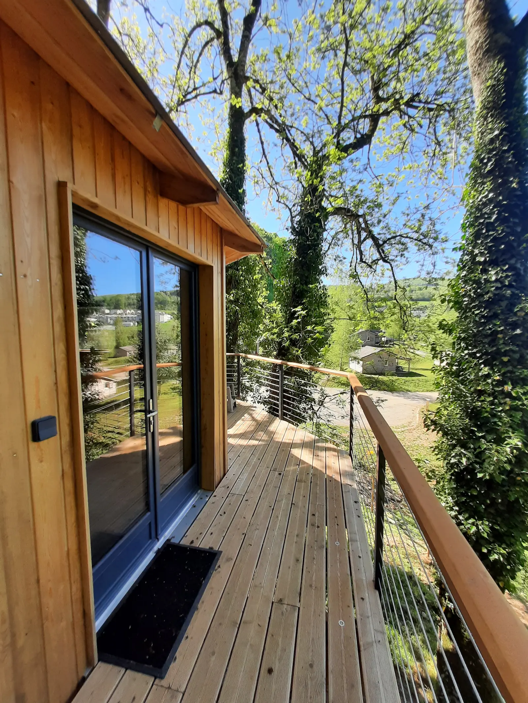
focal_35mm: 13
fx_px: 264
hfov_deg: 89.9
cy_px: 352
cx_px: 264
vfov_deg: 106.2
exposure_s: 1/293
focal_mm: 1.42
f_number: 2.2
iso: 40
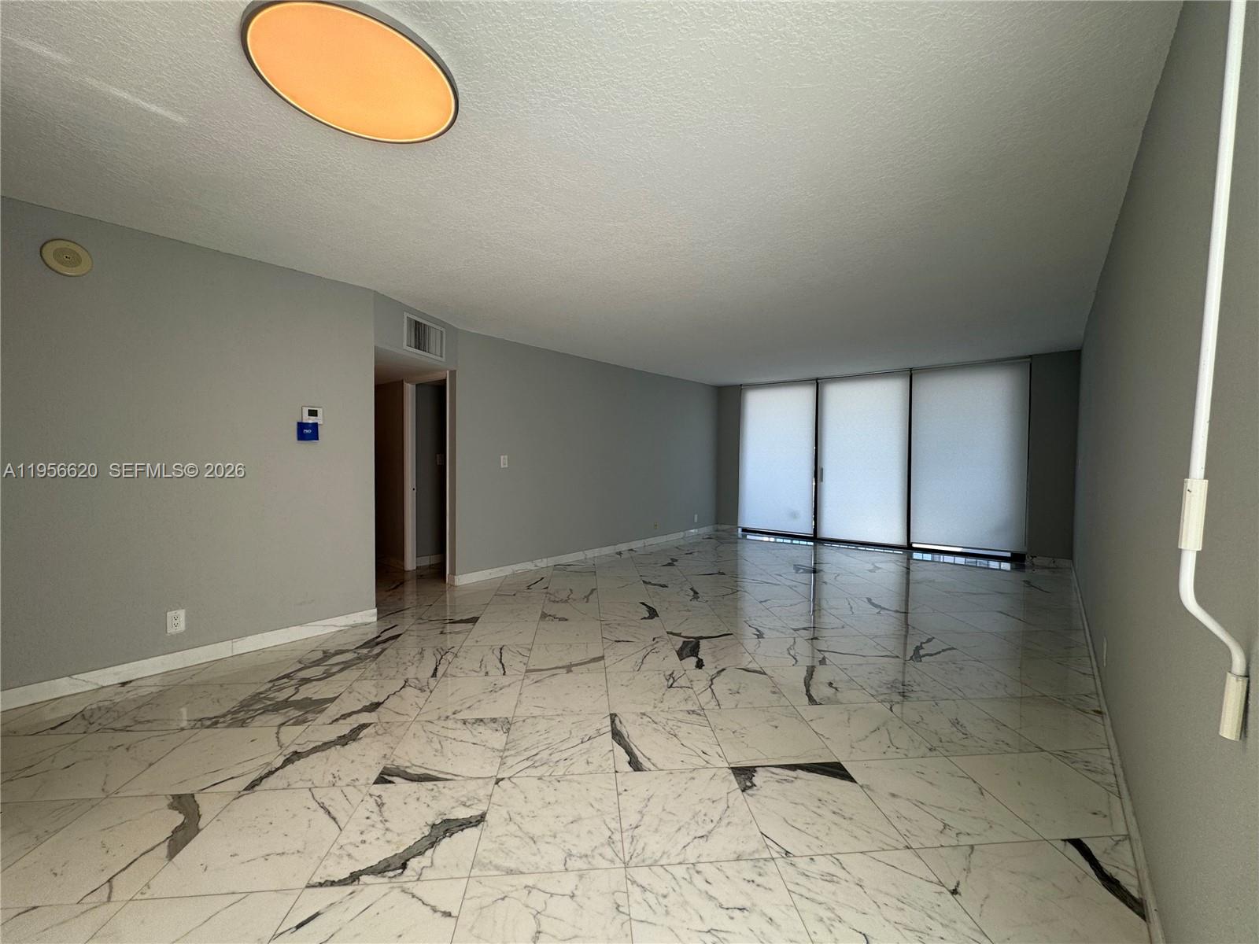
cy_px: 472
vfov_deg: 85.7
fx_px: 509
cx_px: 630
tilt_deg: -2.1
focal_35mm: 14
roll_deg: -0.5
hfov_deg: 102.1
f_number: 2.2
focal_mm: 2.22
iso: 40
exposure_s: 1/198
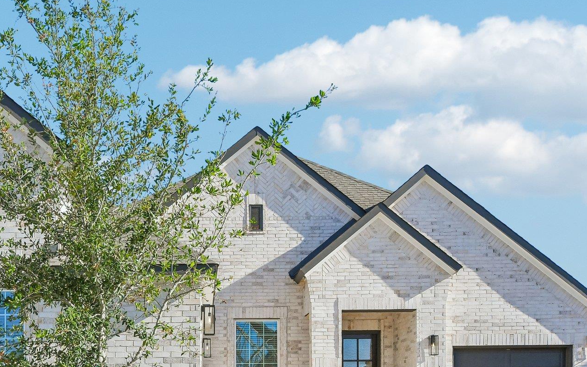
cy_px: 294
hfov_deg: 41.7
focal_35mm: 47
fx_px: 749
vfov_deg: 27.0
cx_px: 159
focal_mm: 19
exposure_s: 1/1600
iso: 400
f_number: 8
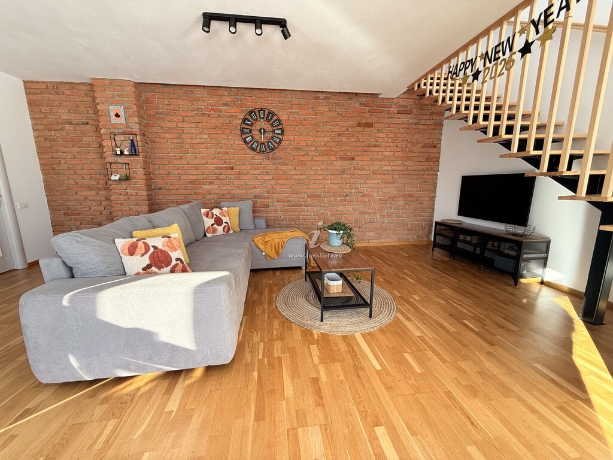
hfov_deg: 102.1
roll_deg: +0.2
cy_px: 230
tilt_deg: -9.9
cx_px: 306
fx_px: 248
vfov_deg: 85.7
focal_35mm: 14
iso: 125
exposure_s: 1/99
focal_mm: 2.22
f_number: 2.2
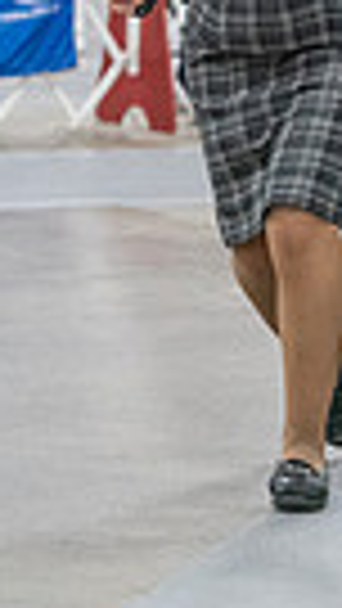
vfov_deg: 5.0
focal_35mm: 427
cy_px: -2
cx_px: 526
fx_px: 6880
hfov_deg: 2.8
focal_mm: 95
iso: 6400
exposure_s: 1/320
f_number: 2.8
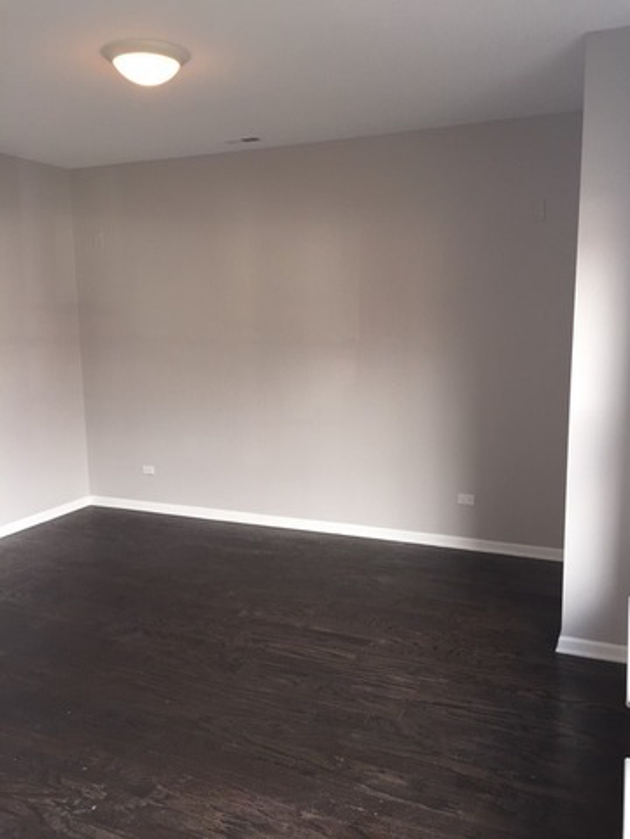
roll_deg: +1.0
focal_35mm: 29
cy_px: 420
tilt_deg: -8.6
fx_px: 704
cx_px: 315
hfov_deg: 48.2
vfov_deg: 61.7
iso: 40
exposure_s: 1/30
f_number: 2.2
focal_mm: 4.15
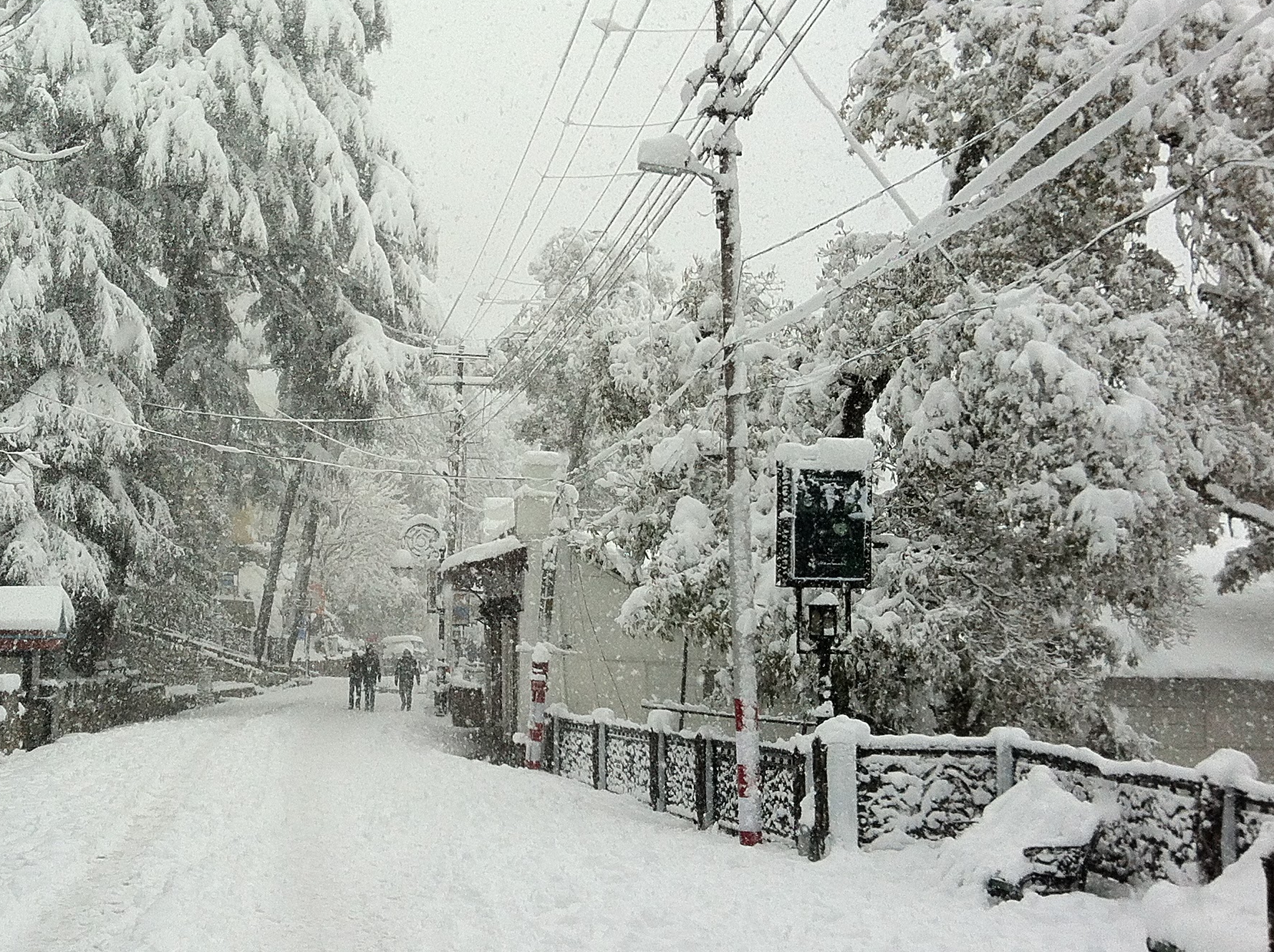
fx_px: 1874
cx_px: 396
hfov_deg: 37.0
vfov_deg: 28.5
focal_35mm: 51
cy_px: 443
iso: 80
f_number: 2.8
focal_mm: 3.85
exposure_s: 1/471
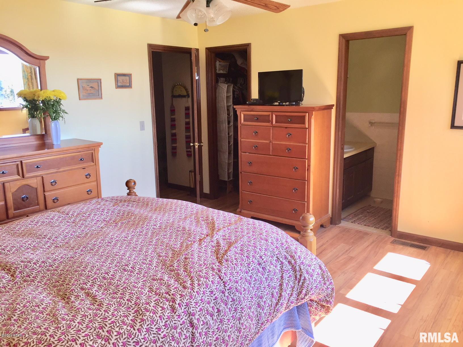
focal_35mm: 29
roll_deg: +1.4
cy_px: 174
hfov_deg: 61.7
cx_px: 232
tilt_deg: -13.2
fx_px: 388
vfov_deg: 48.2
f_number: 2.2
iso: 40
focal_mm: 4.15
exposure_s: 1/60
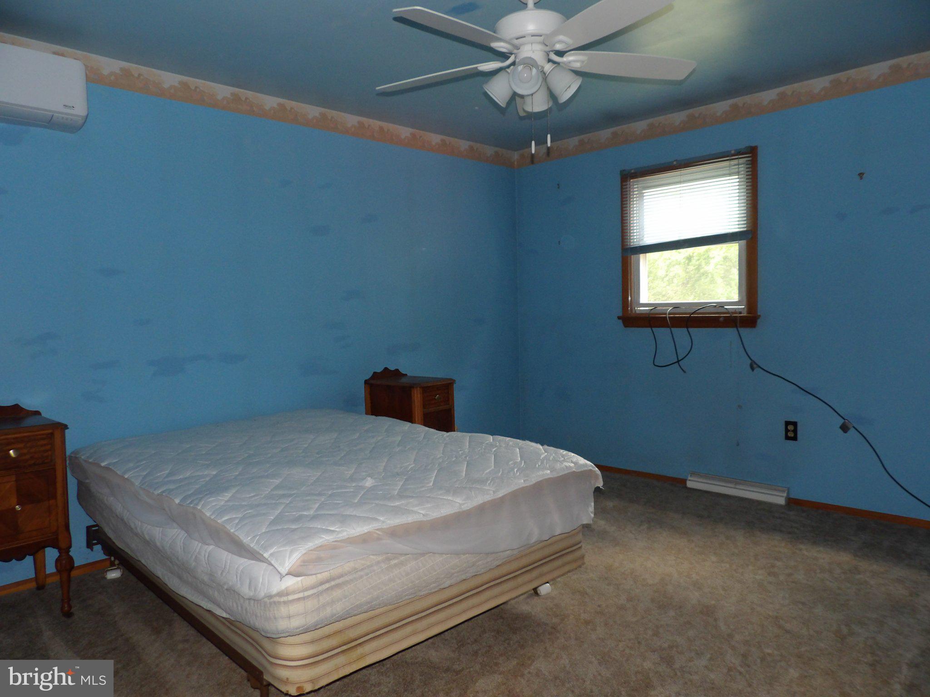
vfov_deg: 56.8
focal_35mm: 24
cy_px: 348
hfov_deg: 71.6
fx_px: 645
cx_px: 465
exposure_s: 1/33
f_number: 2.8
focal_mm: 4.3
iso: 200
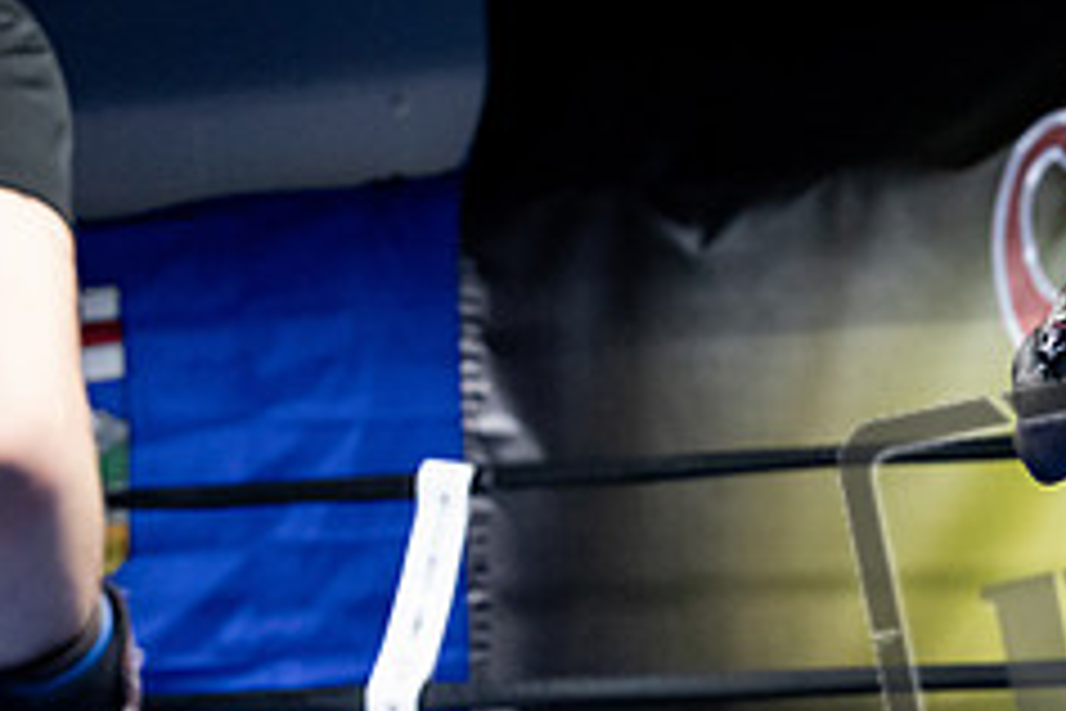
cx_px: 850
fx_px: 4856
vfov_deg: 8.4
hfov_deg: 12.5
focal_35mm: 164
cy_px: 497
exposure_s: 1/1000
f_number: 2.8
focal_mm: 67
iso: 8000
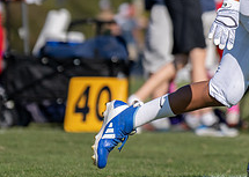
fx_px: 3807
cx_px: 294
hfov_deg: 3.7
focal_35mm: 539
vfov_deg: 2.7
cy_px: -23
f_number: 2.8
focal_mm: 136
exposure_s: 1/4000
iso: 100
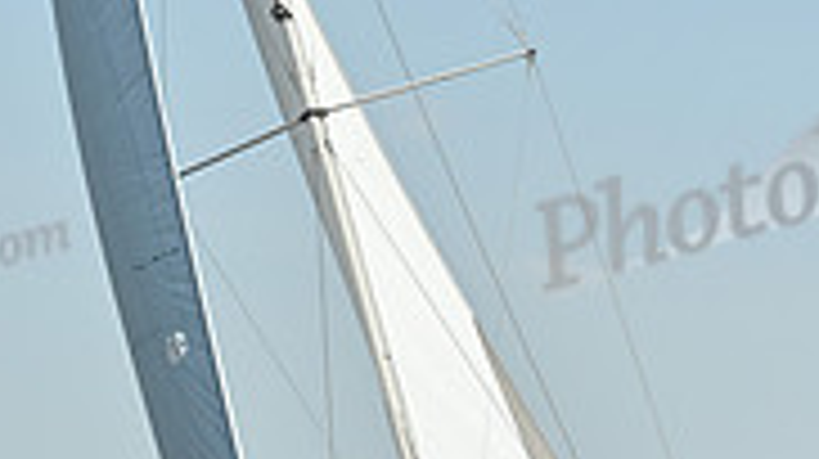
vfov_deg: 5.2
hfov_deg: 9.2
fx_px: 5077
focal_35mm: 234
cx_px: 304
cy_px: 4
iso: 320
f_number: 7.1
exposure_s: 1/1250
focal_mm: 70
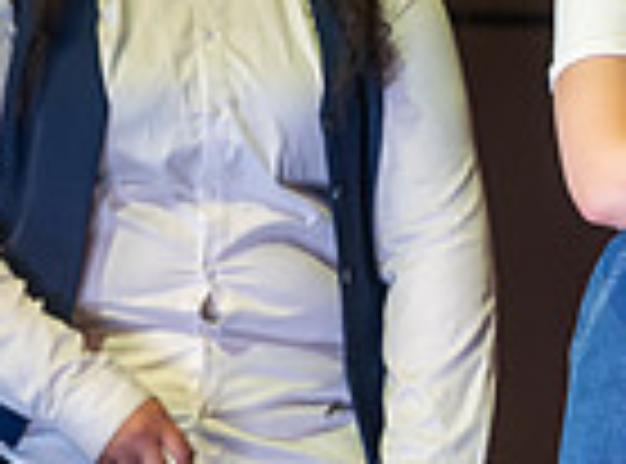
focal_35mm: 513
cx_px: 890
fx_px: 9237
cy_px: 167
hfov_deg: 3.9
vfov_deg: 2.9
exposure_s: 1/320
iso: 900
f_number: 2.8
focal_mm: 115
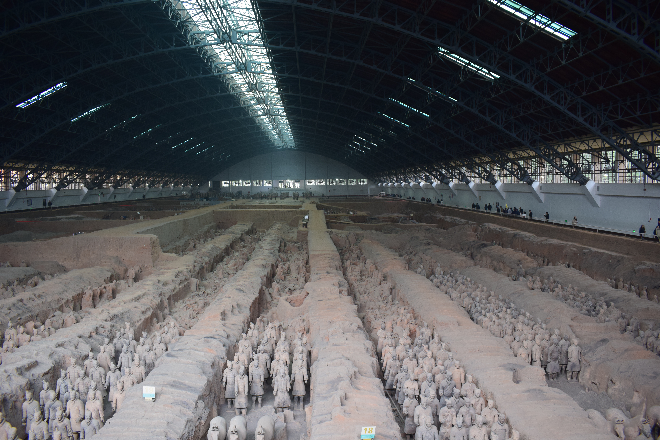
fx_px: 495
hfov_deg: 67.4
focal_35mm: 27
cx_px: 330
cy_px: 220
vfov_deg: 47.9
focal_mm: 18
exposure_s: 1/15
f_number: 6.3
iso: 800
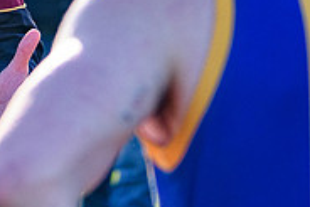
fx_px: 3568
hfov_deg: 4.9
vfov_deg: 3.3
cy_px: -155
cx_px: -160
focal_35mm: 414
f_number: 2.8
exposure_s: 1/5000
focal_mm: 70
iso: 1000
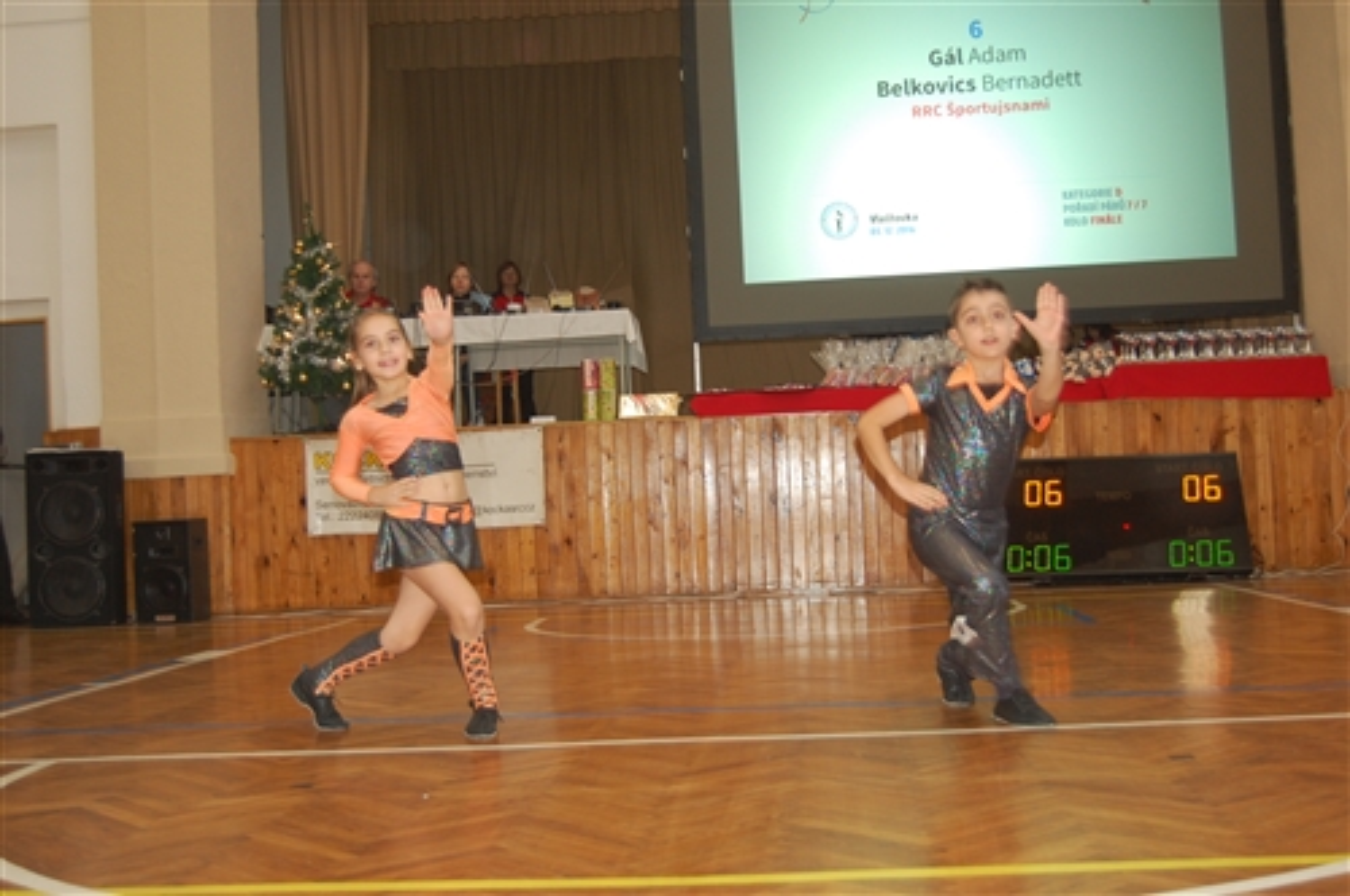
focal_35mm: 42
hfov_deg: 46.5
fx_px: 1573
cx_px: 675
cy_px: 448
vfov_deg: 31.8
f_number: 4.2
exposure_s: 1/60
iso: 400
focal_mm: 28
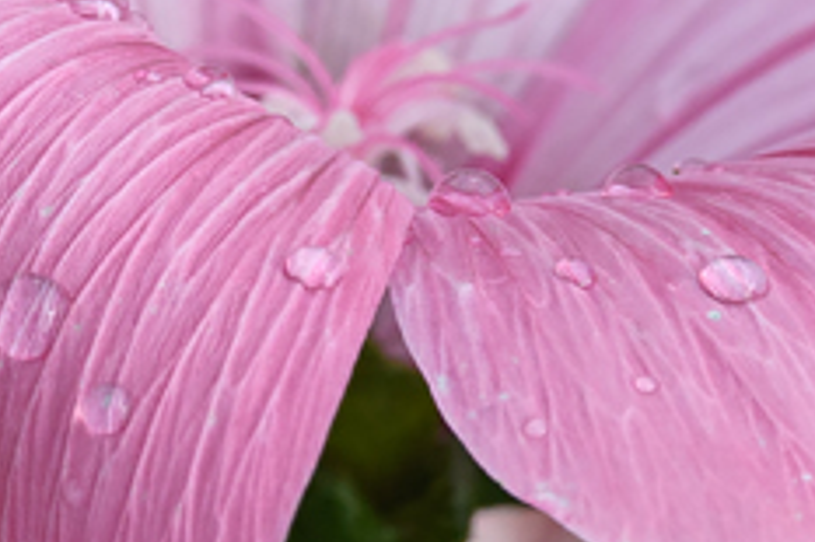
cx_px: 738
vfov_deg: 2.5
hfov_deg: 3.8
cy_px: 259
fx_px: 12239
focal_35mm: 541
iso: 280
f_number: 10
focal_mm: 70
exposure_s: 1/320
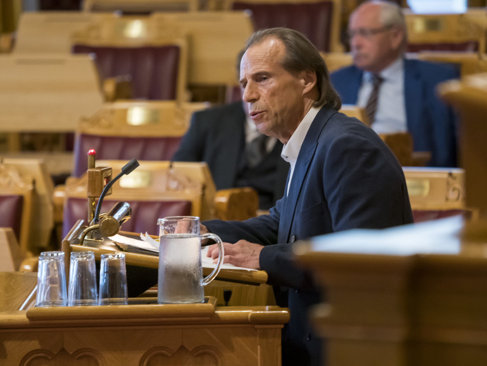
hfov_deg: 6.0
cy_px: 183
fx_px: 4629
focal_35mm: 329
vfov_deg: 4.5
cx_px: 242
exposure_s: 1/250
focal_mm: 303
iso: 5000
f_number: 5.6
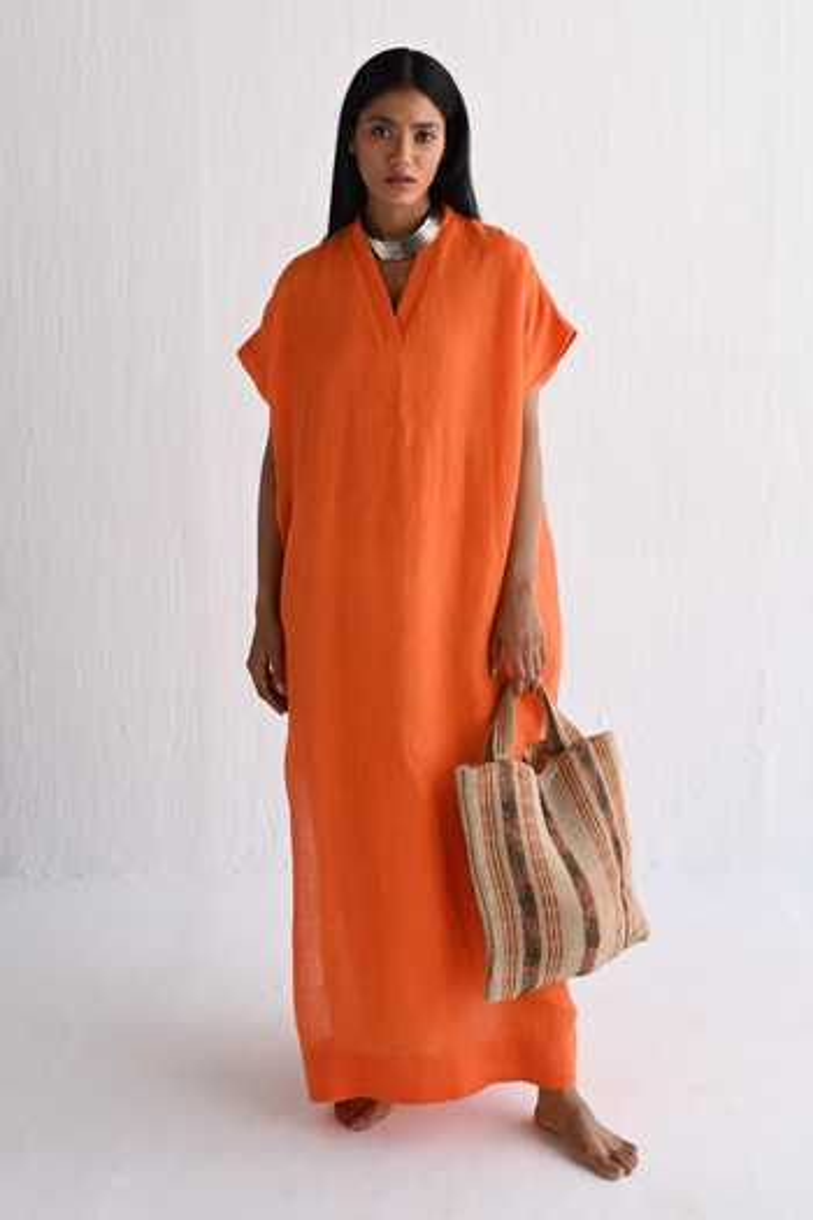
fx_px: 1524
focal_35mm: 45
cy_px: 610
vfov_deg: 43.6
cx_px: 406
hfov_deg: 29.9
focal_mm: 30.5
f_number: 5
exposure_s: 1/250
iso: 1000
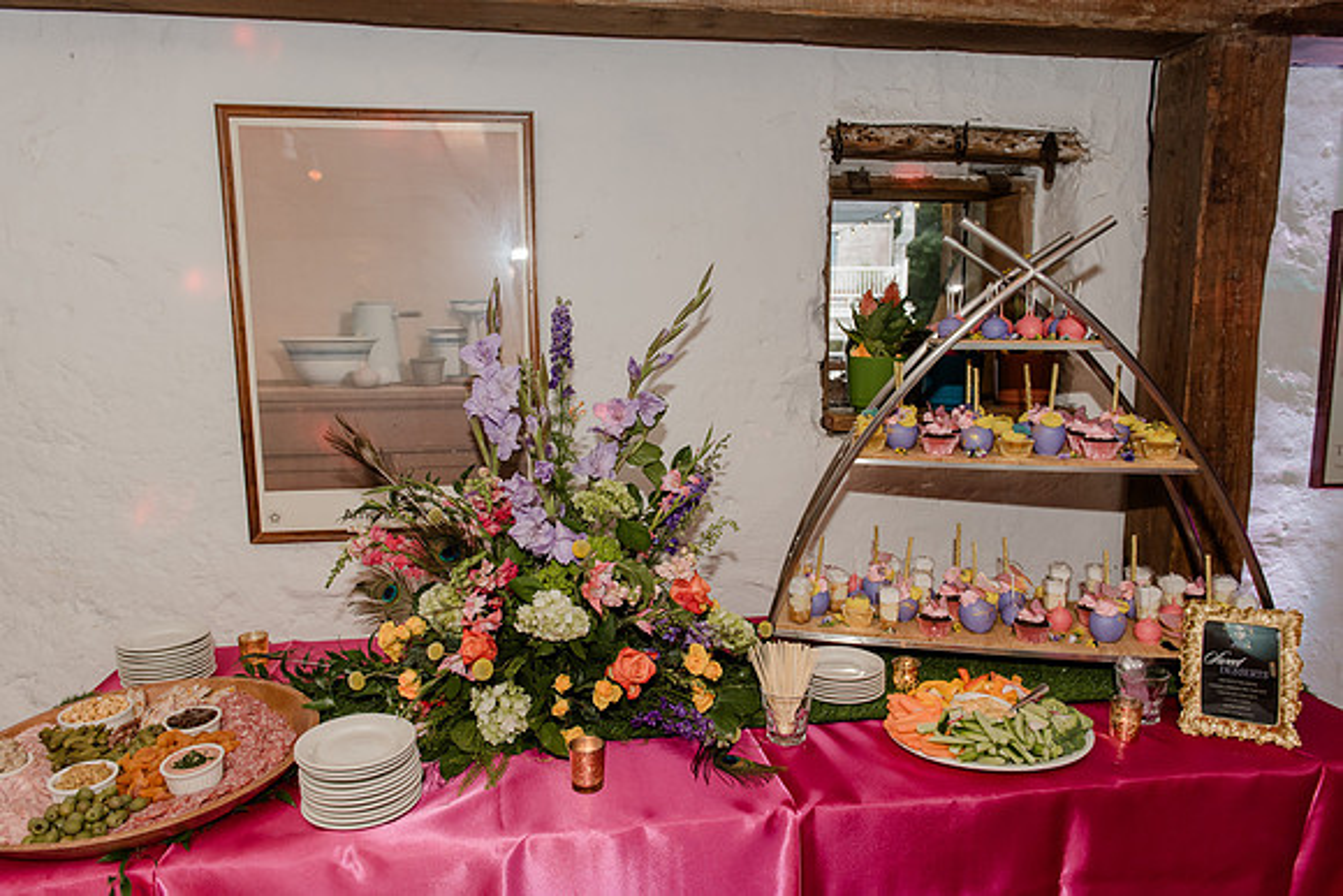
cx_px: 672
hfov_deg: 72.5
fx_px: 916
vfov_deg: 52.1
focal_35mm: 25
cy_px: 454
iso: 800
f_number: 4
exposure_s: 1/160
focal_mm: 24
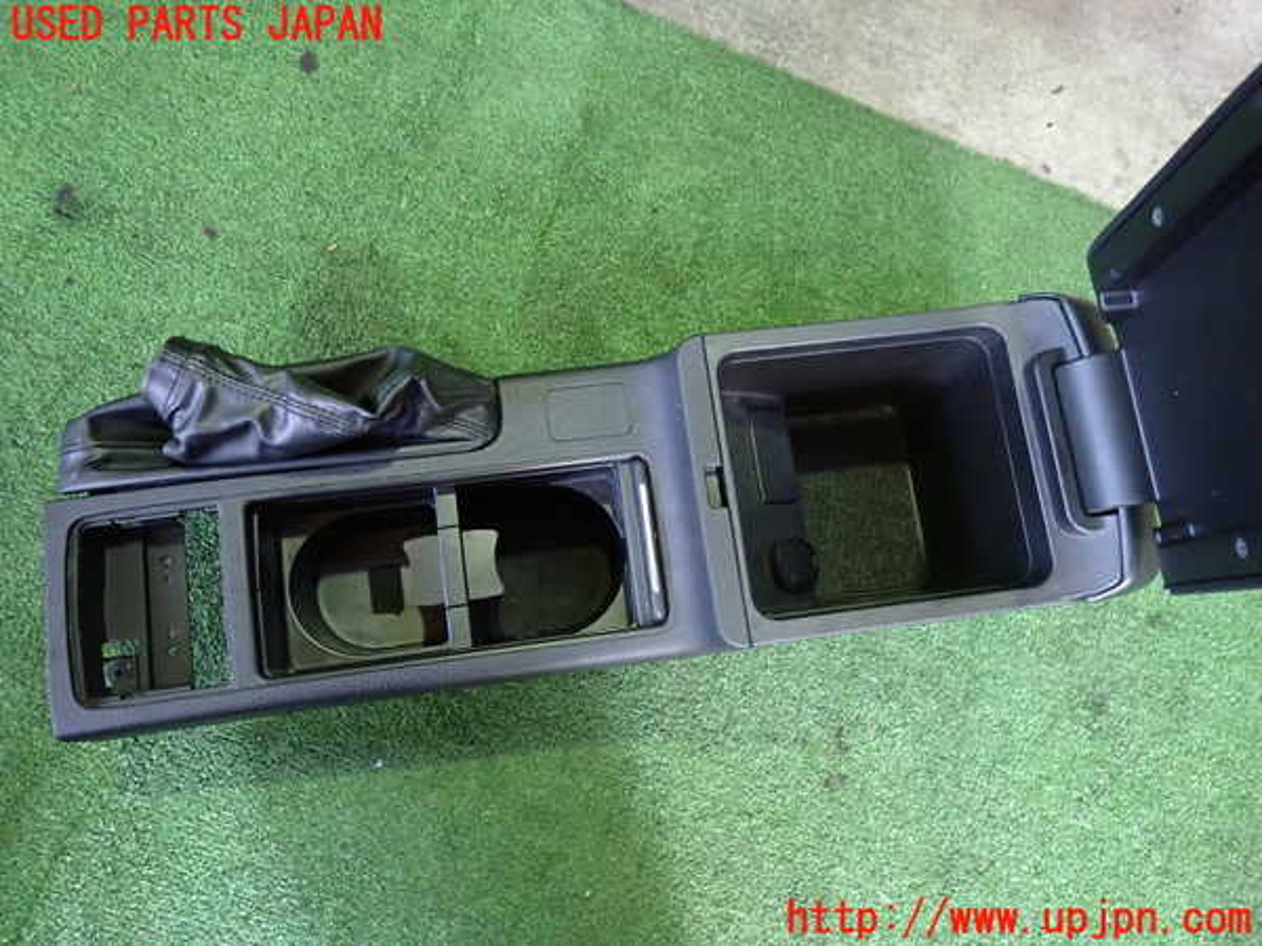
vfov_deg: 54.9
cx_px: 631
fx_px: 911
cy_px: 473
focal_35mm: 25
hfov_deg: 69.4
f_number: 2
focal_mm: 4.5
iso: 800
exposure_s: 1/30
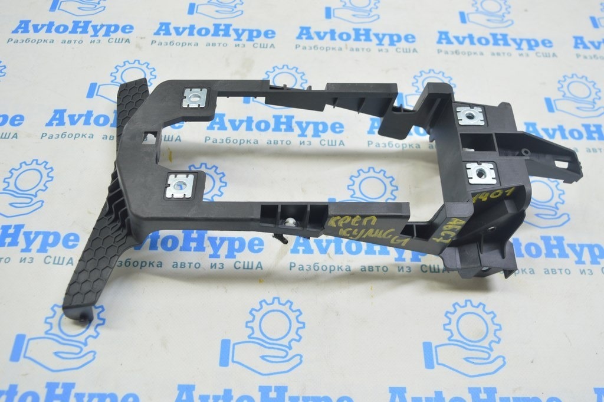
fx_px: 553
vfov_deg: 39.9
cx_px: 302
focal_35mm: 33
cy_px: 201
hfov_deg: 57.3
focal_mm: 22
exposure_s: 1/20
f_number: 5.6
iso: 400
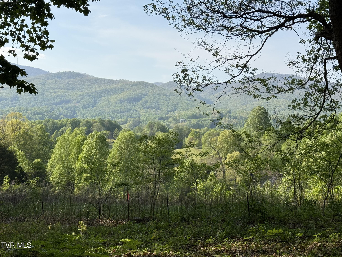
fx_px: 474
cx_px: 171
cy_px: 128
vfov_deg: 30.3
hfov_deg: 39.7
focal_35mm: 48
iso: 80
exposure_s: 1/4329
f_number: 1.78
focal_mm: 6.76
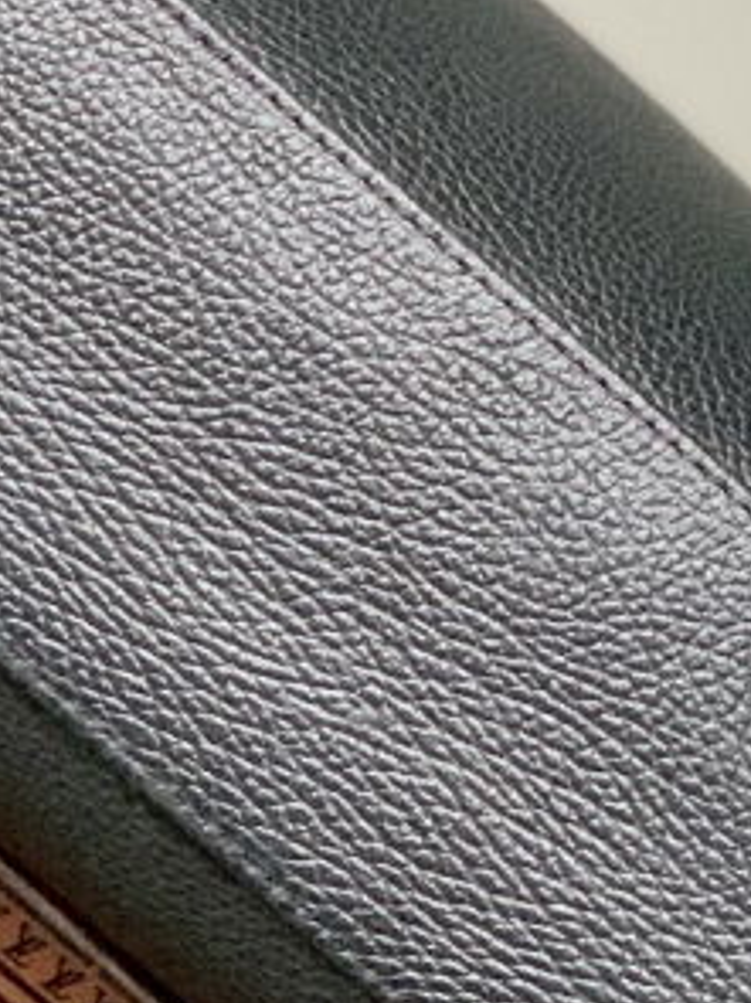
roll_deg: -38.2
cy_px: -92
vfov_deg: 7.7
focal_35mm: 254
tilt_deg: -9.6
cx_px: 194
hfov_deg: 5.8
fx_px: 7353
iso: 125
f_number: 2.4
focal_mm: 6
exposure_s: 1/72
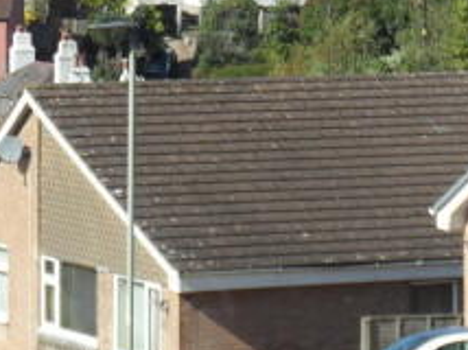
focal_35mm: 273
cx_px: 277
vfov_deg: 5.4
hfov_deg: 7.3
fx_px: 3687
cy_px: -106
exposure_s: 1/350
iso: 80
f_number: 4.4
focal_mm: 16.3
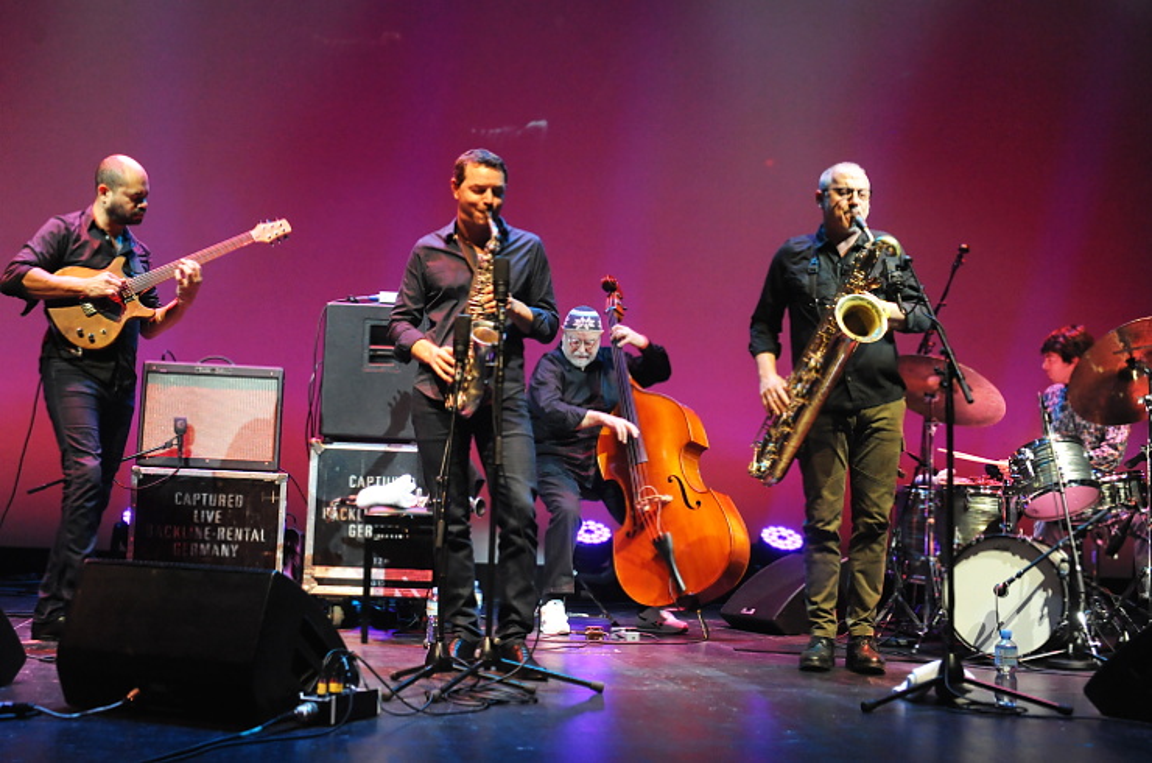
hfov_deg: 48.5
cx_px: 576
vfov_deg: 33.3
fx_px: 1277
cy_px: 382
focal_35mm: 40
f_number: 4.5
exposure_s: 1/250
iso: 4000
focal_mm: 40
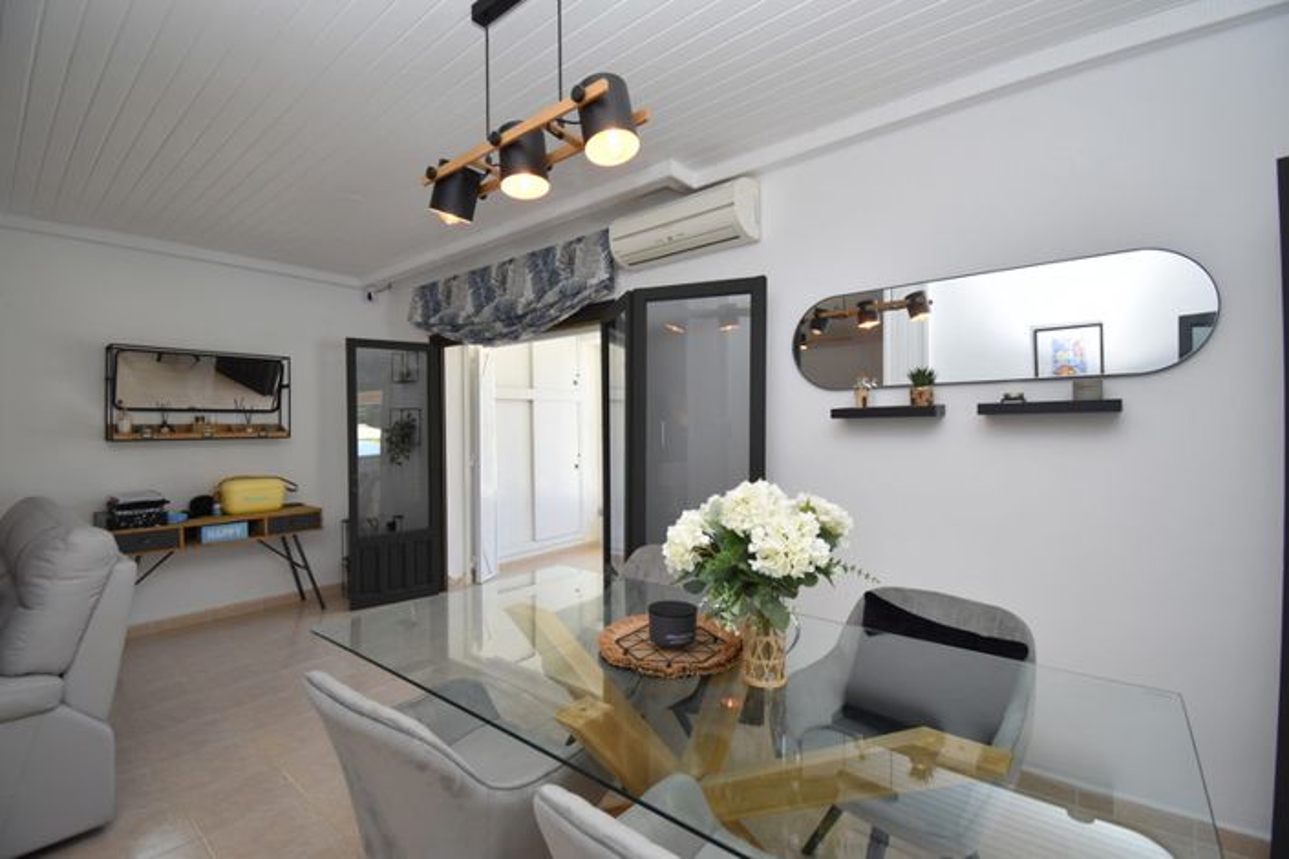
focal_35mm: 15
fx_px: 537
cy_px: 430
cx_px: 644
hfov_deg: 100.4
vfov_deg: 77.3
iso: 400
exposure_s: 1/250
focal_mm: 10
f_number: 5
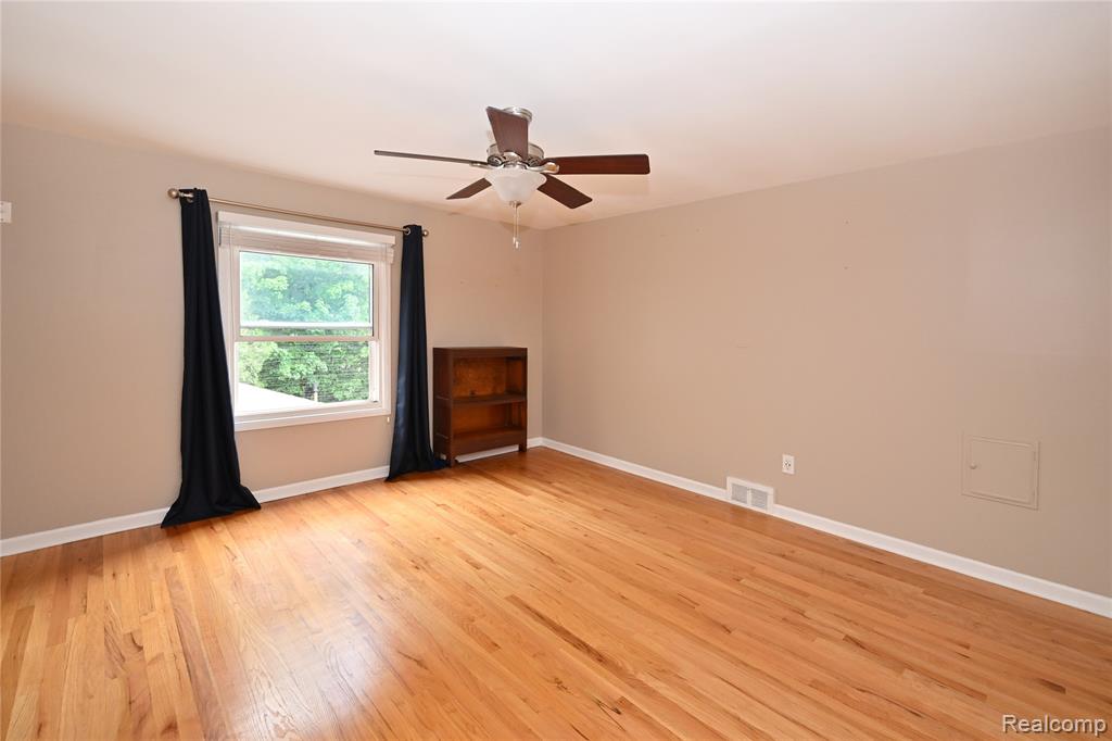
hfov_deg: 104.3
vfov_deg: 81.2
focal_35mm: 14
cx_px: 556
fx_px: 432
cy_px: 370
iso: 1250
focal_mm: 14
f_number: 9
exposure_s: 1/60
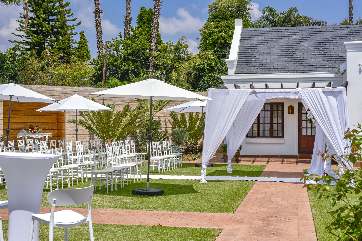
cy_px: 120
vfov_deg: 27.0
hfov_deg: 39.6
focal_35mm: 50
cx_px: 181
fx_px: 503
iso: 800
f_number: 11
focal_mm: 50
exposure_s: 1/1600
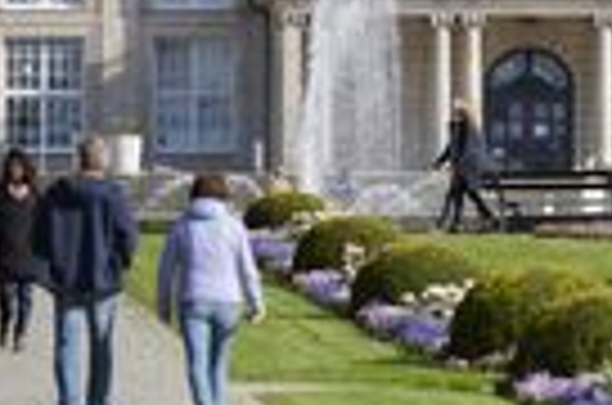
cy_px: 36
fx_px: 10498
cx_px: 896
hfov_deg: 3.3
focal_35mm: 619
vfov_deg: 2.2
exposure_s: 1/1000
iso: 100
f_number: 2.8
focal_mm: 175
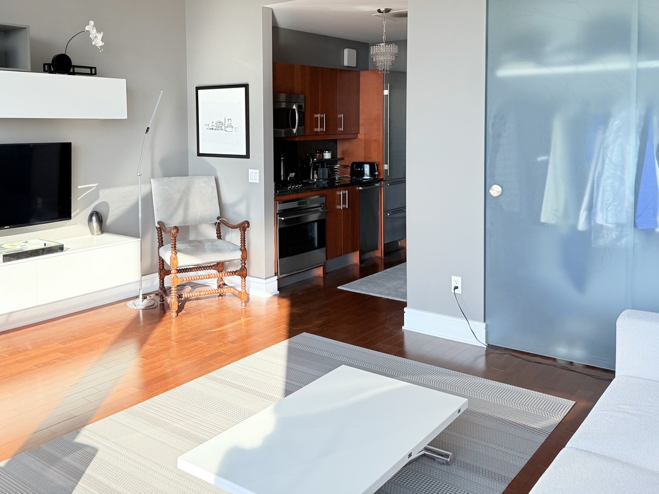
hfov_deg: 55.0
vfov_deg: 42.2
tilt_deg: -2.2
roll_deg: -0.1
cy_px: 157
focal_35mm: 33
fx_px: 628
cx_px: 272
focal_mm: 6.76
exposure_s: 1/617
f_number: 1.78
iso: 100
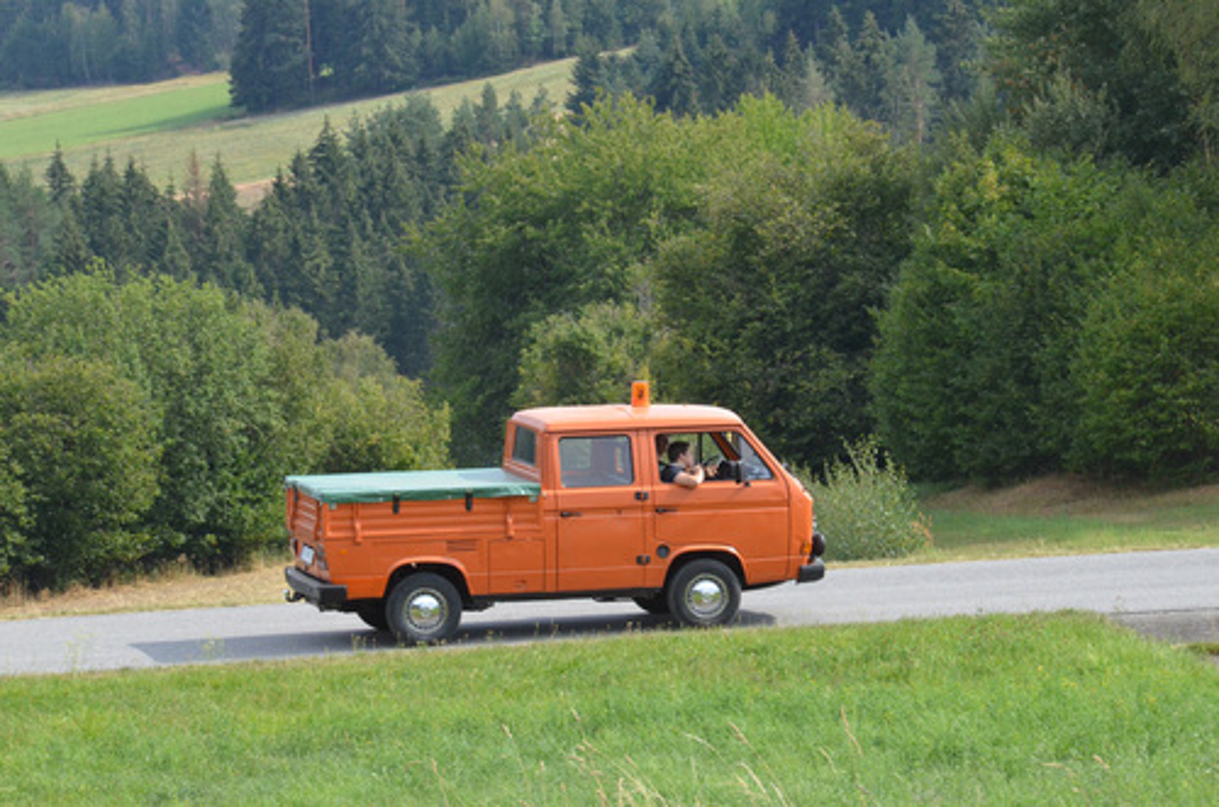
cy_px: 404
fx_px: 6588
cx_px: 610
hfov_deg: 10.6
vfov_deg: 7.0
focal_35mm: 195
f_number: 14
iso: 2000
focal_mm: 130
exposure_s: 1/800
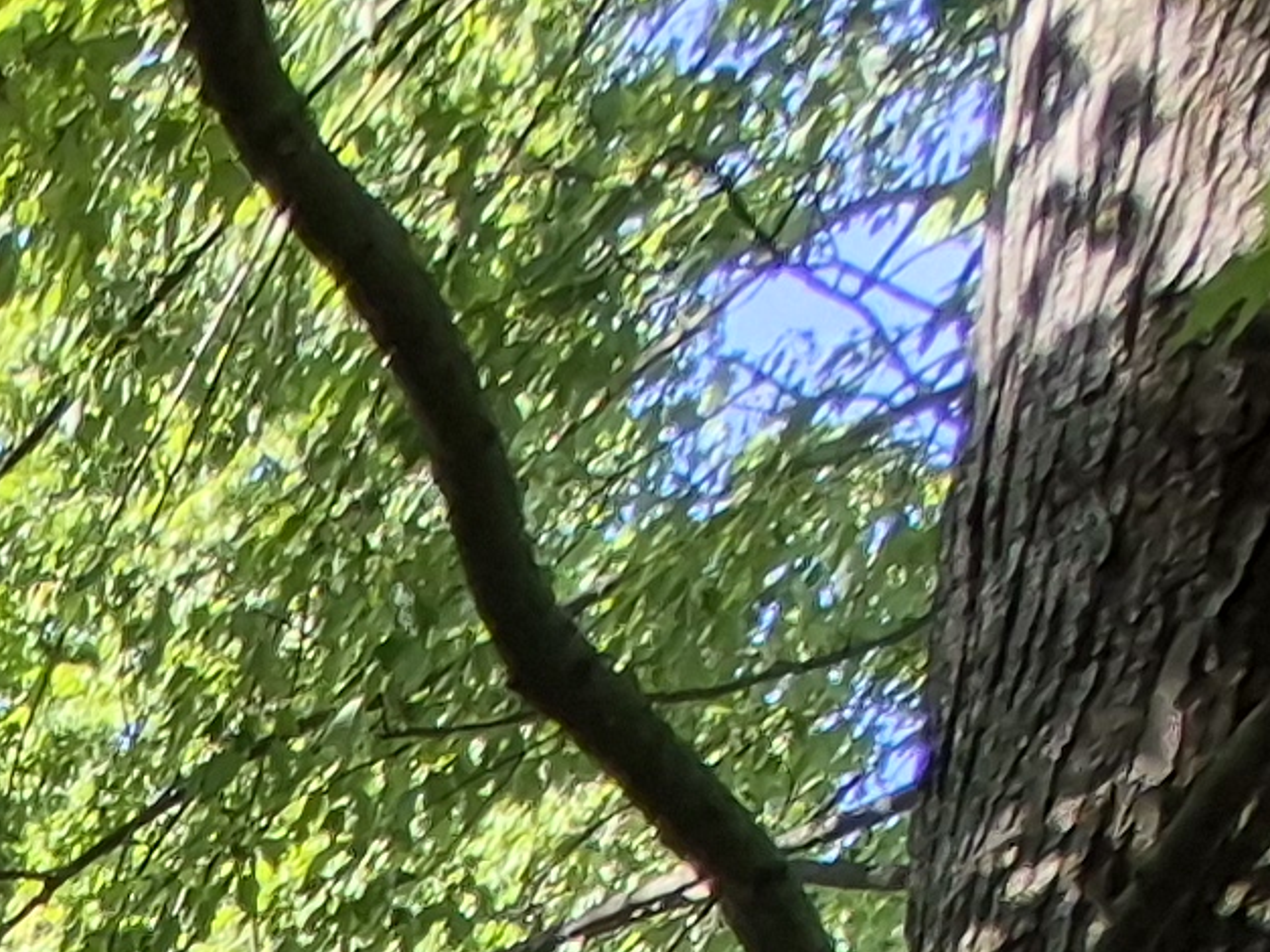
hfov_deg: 15.3
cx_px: -1659
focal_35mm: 83
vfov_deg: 10.5
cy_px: 3036
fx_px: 3045
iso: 40
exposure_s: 1/251
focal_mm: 1.74
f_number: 2.2
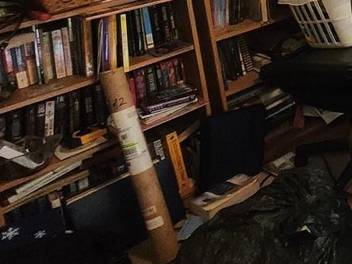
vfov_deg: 27.1
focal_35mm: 46
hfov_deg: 25.9
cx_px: 565
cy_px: -68
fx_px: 468
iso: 320
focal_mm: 1.7
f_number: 2.2
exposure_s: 1/40
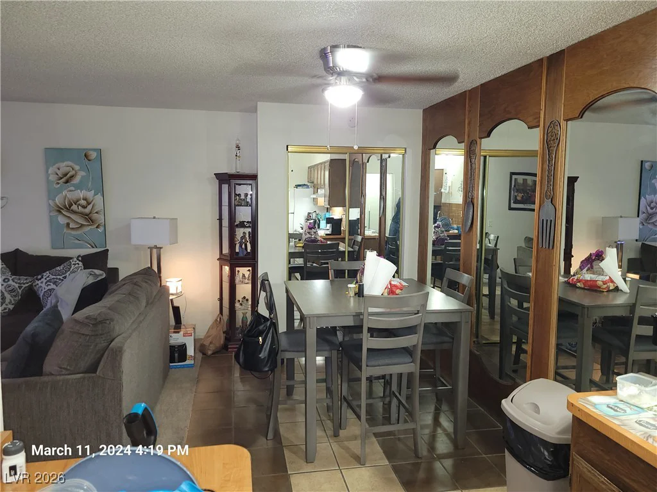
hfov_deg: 67.3
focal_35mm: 26
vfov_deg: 53.1
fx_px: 493
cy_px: 246
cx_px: 328
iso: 125
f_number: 1.8
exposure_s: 1/12
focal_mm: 5.4
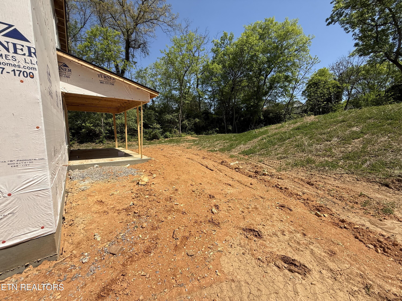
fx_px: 163
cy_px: 150
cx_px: 201
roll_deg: +0.3
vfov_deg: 85.7
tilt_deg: -5.3
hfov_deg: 102.1
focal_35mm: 14
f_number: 2.2
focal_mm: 2.22
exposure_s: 1/2092
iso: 50
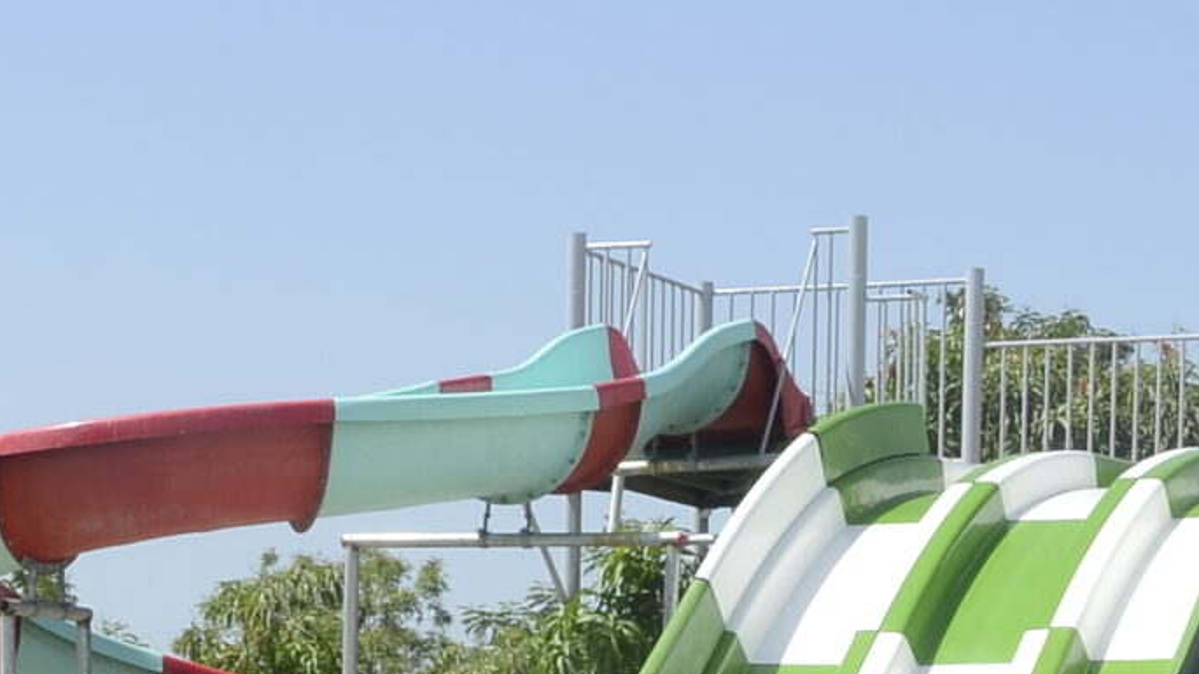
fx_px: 4100
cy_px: 1050
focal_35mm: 129
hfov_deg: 16.5
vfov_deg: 9.1
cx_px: 919
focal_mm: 22
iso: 250
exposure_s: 1/200
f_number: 14
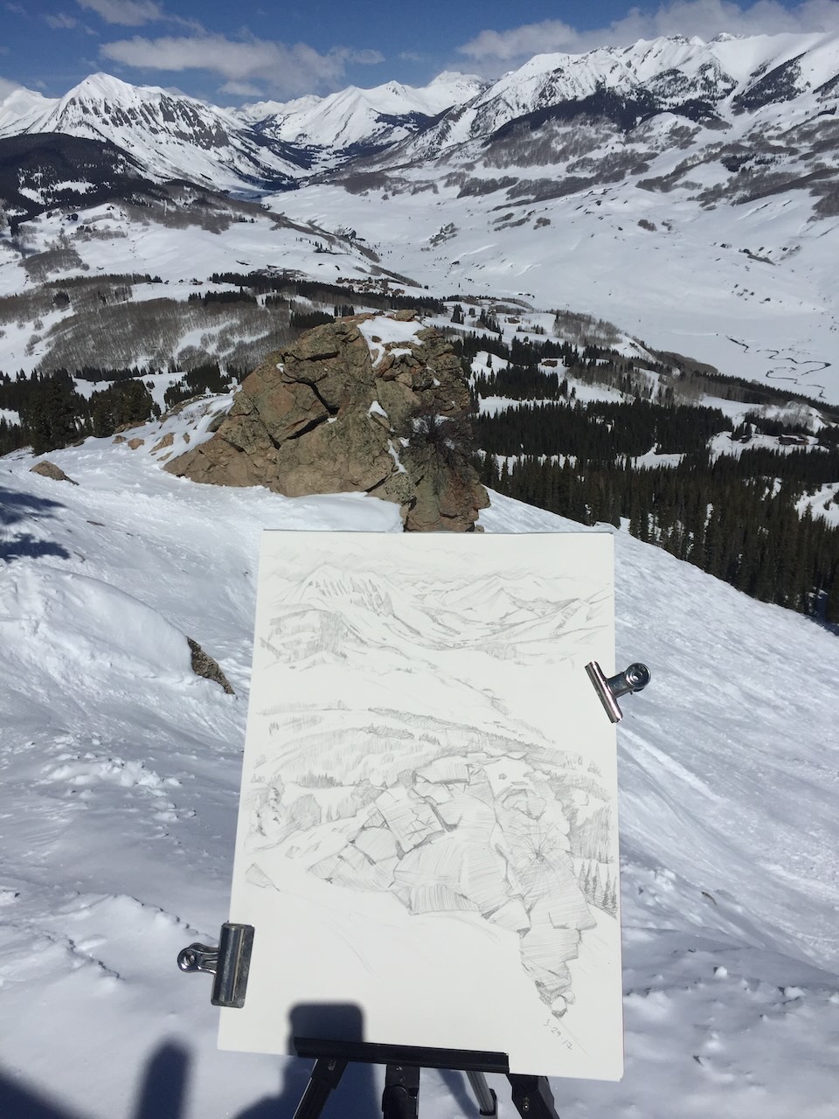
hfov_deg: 48.2
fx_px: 937
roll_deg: +4.1
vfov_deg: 61.7
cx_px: 420
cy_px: 560
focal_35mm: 29
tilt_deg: -22.5
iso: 40
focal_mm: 4.15
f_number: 2.2
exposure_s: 1/20000
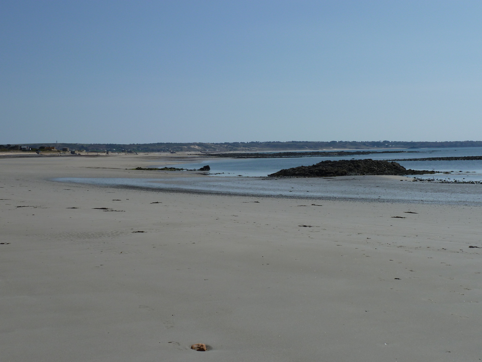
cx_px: 241
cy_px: 181
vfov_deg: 30.3
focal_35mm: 48
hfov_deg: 39.7
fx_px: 668
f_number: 5.6
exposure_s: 1/640
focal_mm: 7.9
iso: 80
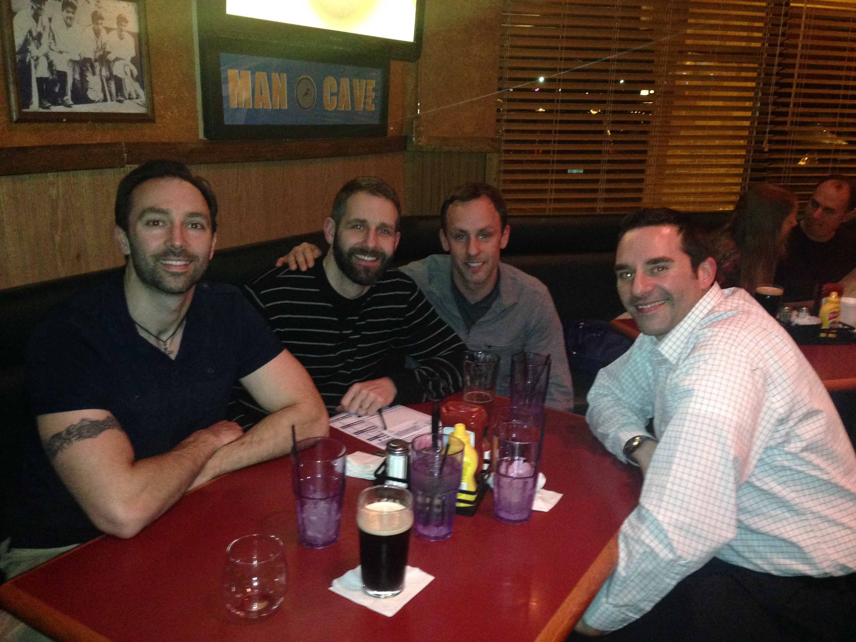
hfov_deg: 55.4
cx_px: 428
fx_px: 816
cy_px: 321
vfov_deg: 42.9
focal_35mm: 33
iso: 400
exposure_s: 1/16
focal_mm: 4.12
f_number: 2.4
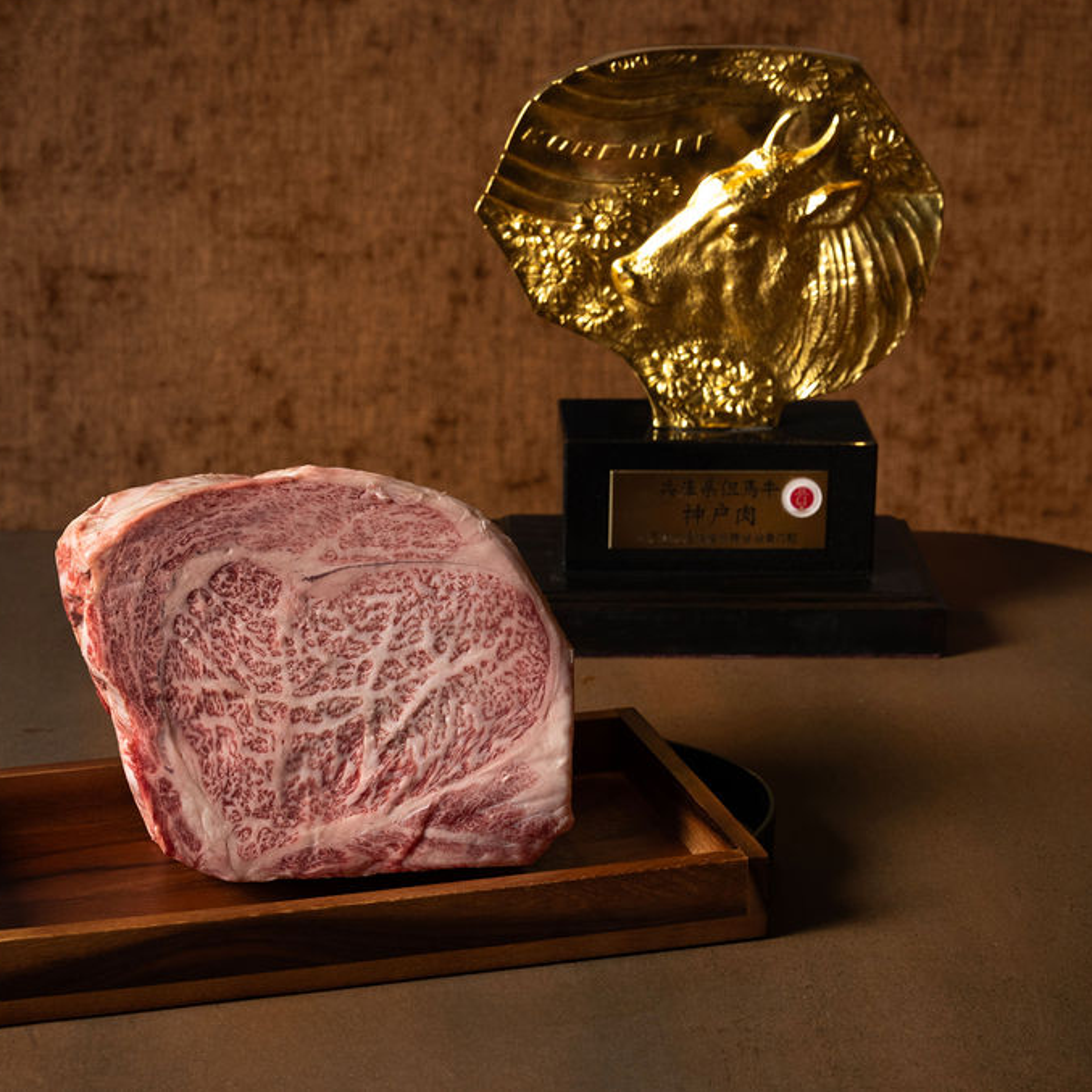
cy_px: 543
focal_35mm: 90
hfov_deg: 19.3
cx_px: 479
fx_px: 3212
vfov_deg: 19.3
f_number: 9
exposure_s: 1/200
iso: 320
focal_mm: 70
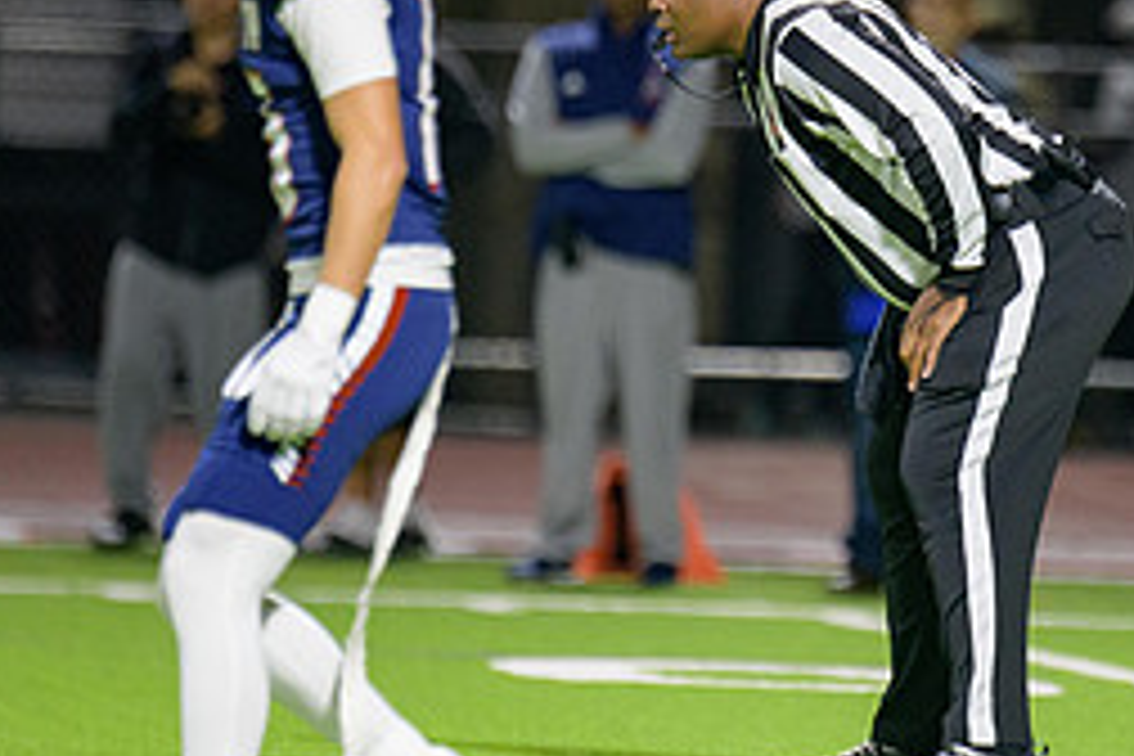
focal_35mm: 692
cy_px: 241
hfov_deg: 3.0
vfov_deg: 2.0
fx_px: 21796
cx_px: 810
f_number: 2.8
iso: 2000
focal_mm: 300
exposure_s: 1/250
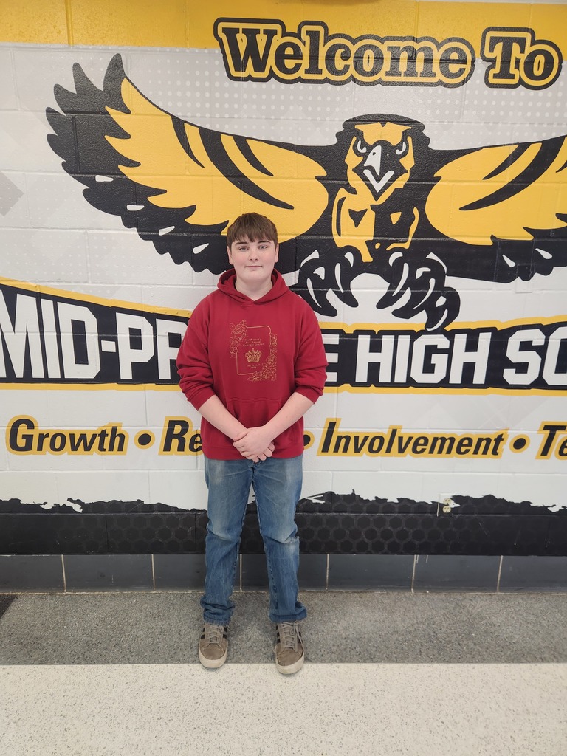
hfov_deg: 58.9
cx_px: 284
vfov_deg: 73.9
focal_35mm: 23
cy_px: 378
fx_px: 502
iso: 125
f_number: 1.8
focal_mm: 5.4
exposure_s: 1/120
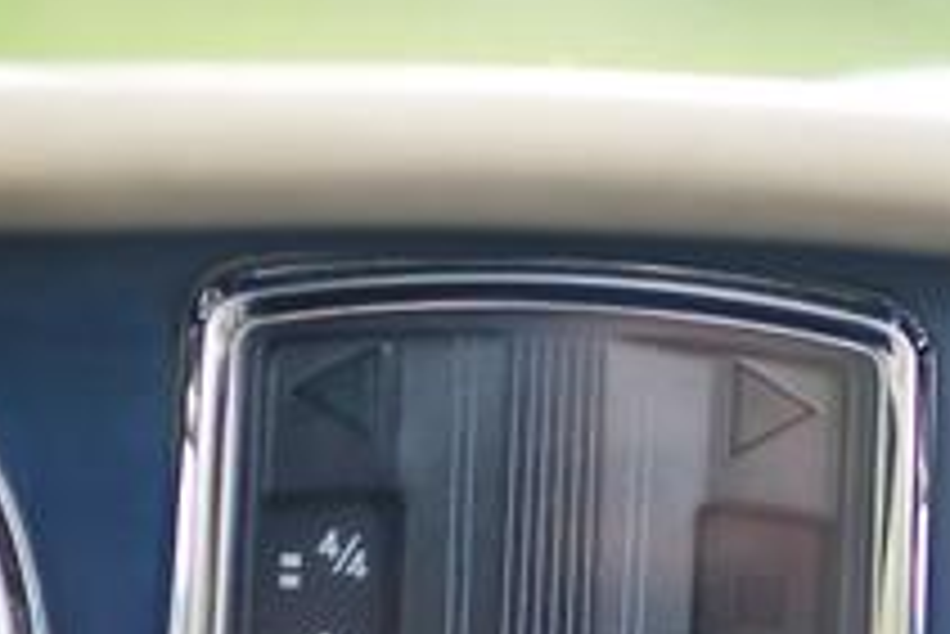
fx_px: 3935
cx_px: 558
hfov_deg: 13.8
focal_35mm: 149
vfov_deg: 9.2
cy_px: 232
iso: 100
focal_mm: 35
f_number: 1.4
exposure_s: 1/500
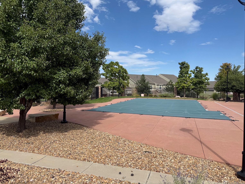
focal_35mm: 25
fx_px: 177
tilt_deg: -1.8
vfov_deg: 54.9
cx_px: 121
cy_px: 90
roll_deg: -0.6
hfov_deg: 69.4
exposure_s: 1/5319
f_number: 1.78
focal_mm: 6.76
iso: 80
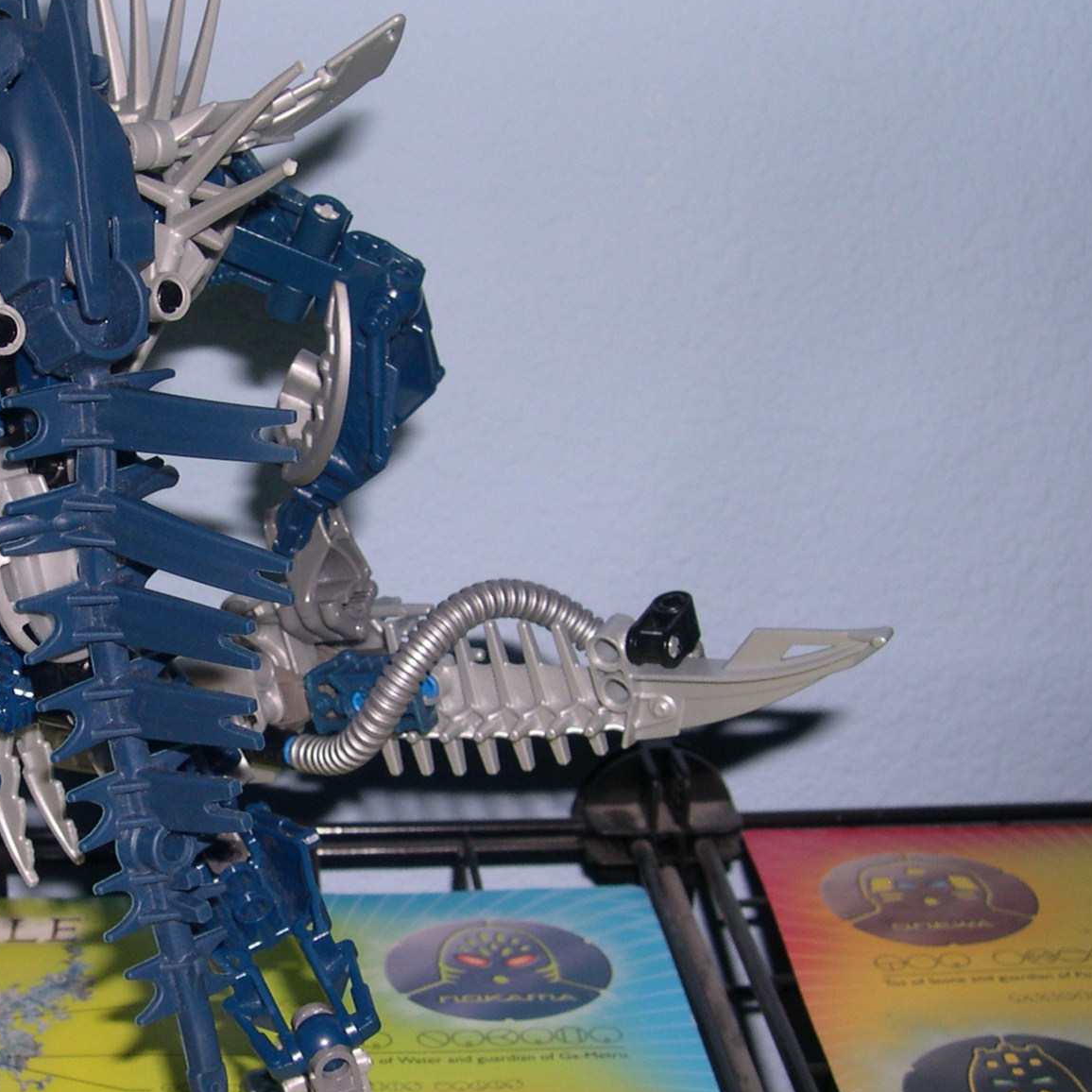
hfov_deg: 25.2
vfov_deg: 26.1
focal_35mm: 66
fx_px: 2356
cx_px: 92
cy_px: 585
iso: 100
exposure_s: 1/60
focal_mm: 8
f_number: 7.6
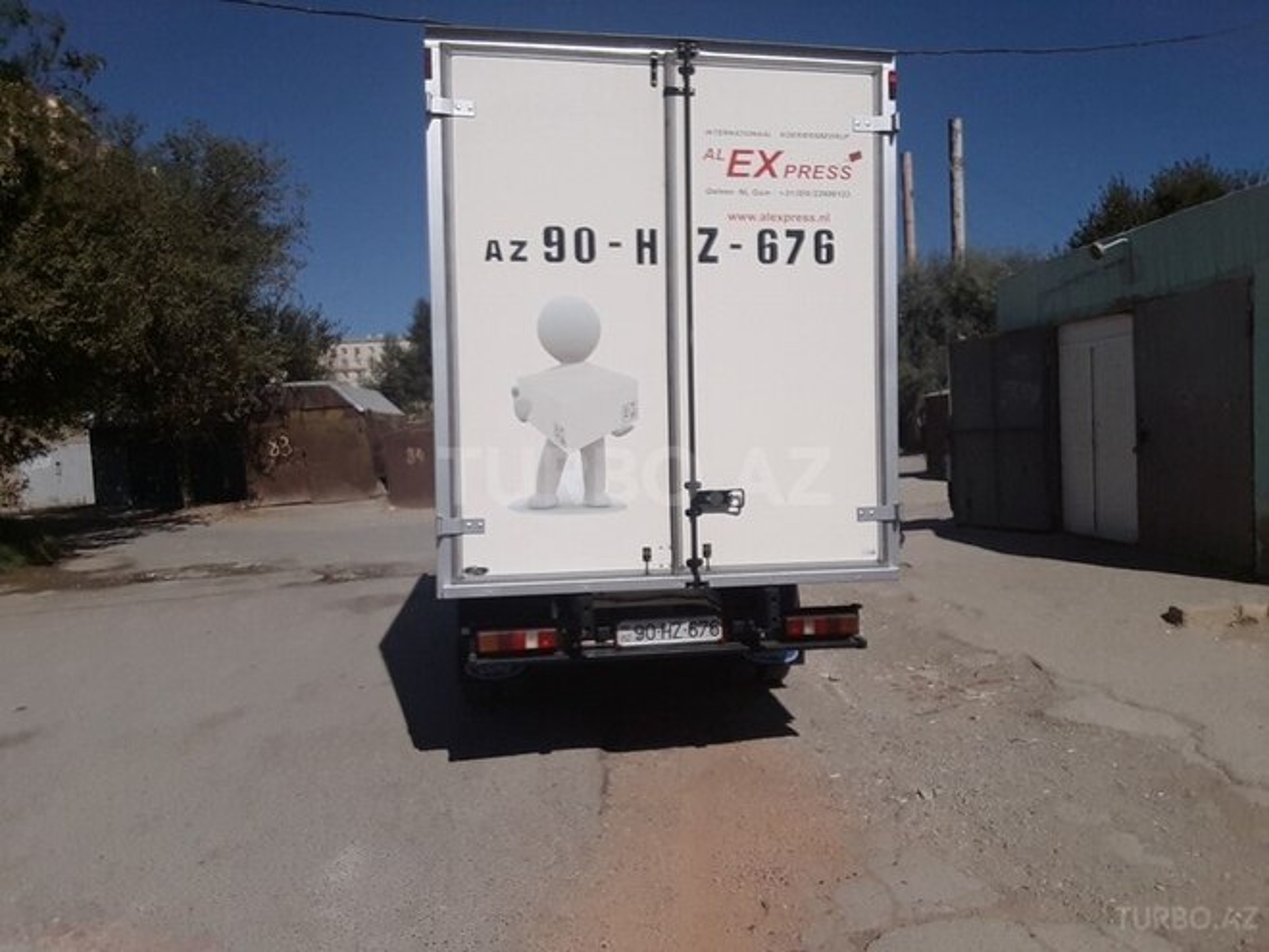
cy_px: 476
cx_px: 634
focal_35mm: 23
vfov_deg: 58.9
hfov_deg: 73.9
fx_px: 843
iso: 50
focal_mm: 2
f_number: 1.9
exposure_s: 1/4762
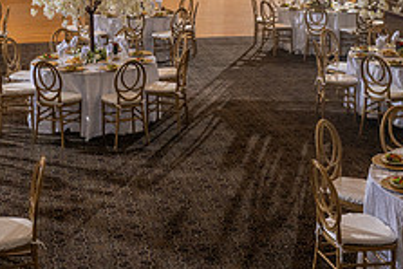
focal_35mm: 66
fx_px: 739
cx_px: 126
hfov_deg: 30.2
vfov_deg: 19.3
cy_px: -69
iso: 800
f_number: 4
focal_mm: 24
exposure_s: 1/200
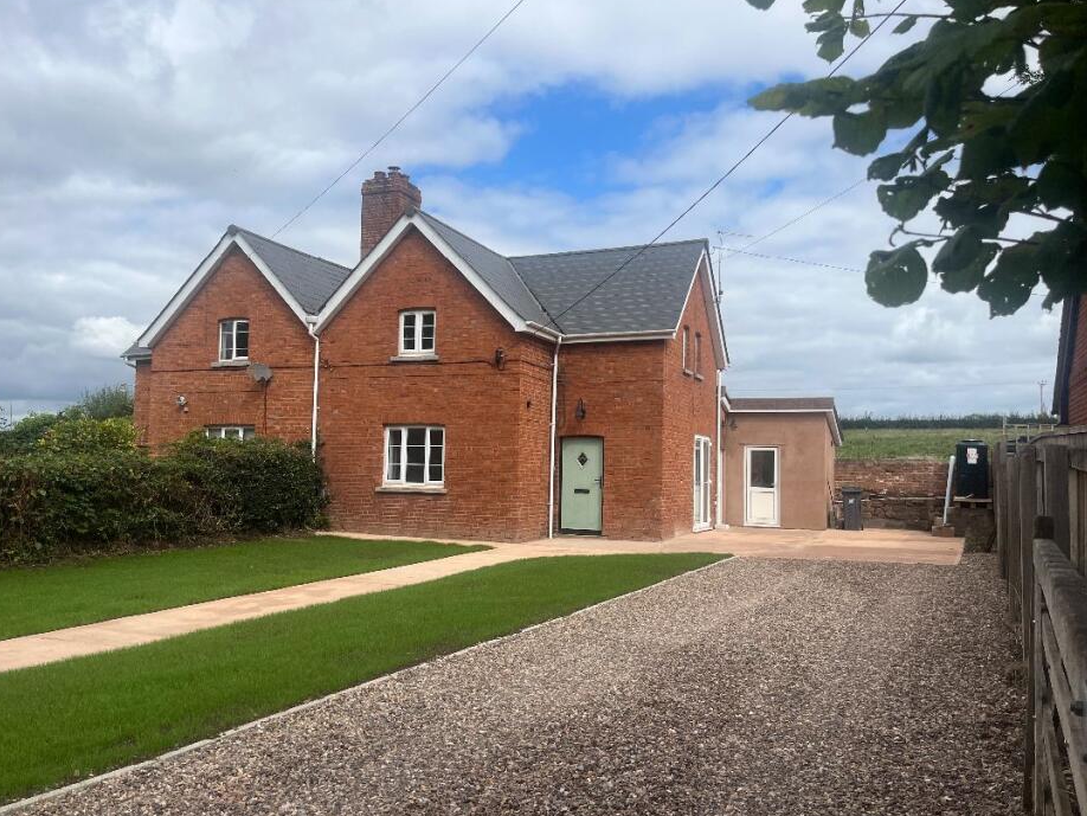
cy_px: 405
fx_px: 911
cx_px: 520
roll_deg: -0.9
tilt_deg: +2.6
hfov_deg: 61.6
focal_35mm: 29
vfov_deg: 48.2
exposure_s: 1/3876
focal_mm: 5.1
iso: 50
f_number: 1.6
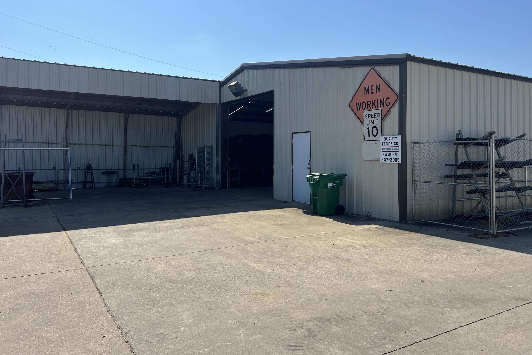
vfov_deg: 46.3
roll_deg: +0.3
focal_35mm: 28
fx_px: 414
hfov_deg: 65.5
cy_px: 152
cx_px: 264
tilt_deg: +2.7
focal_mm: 5.7
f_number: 1.5
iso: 50
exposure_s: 1/6579
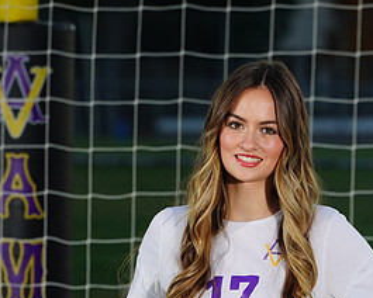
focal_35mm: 647
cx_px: 225
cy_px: 364
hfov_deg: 3.0
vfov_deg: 2.4
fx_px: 7142
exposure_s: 1/250
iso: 400
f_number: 10
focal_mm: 315
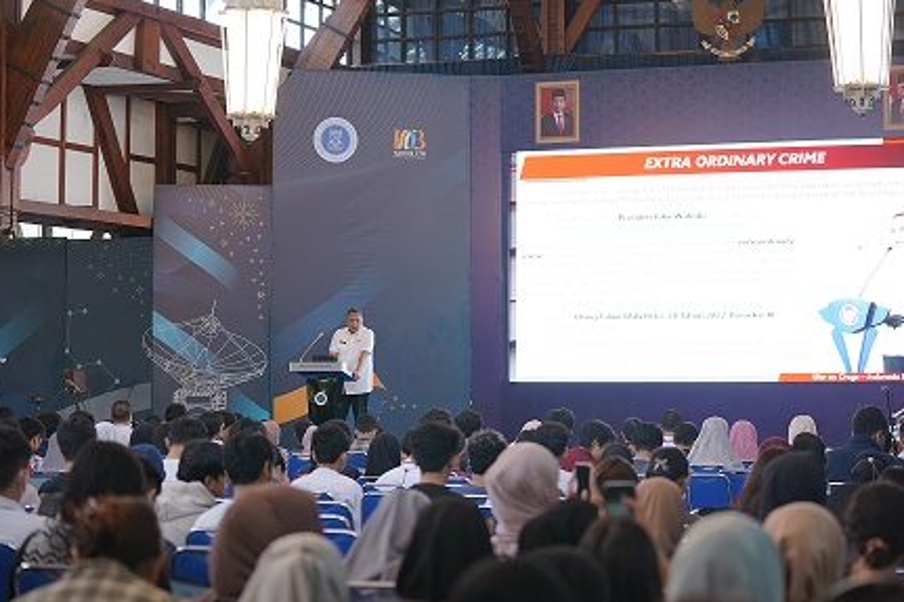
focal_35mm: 80
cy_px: 327
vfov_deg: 17.0
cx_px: 505
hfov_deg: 25.4
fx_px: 2008
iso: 1250
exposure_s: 1/160
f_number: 2.8
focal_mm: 70
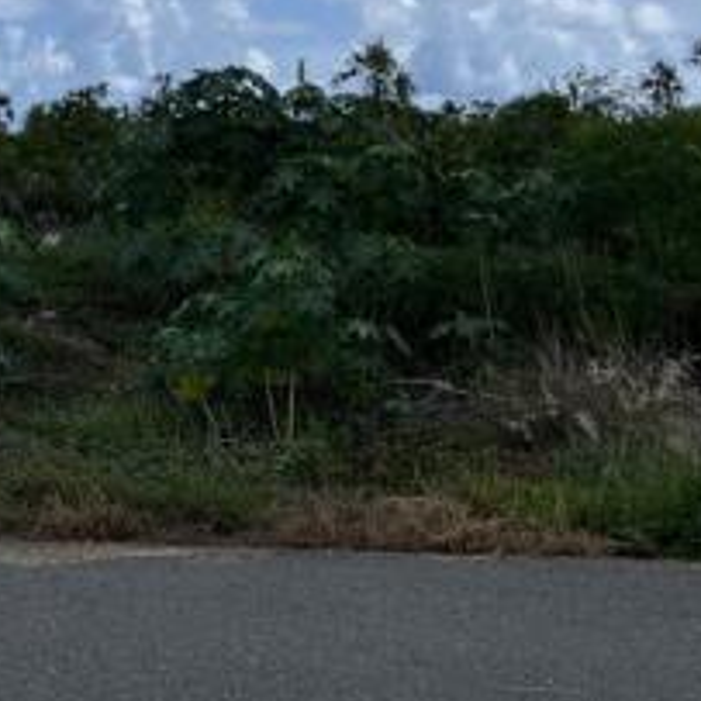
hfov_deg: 24.6
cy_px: 16
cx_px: -43
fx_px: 1512
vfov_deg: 25.0
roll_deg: -1.3
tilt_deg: +3.9
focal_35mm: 66
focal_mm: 5.7
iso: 50
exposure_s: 1/6579
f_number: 1.5
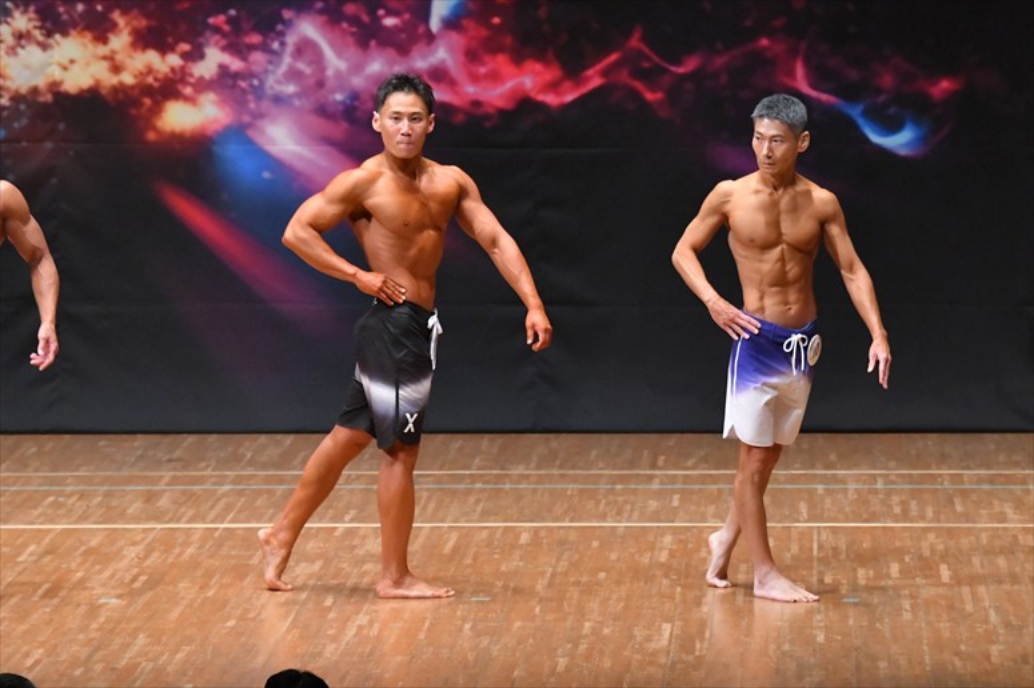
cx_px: 517
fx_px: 6890
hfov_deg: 8.6
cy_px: 344
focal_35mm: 240
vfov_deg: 5.7
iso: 8000
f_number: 5.6
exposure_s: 1/400
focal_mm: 160
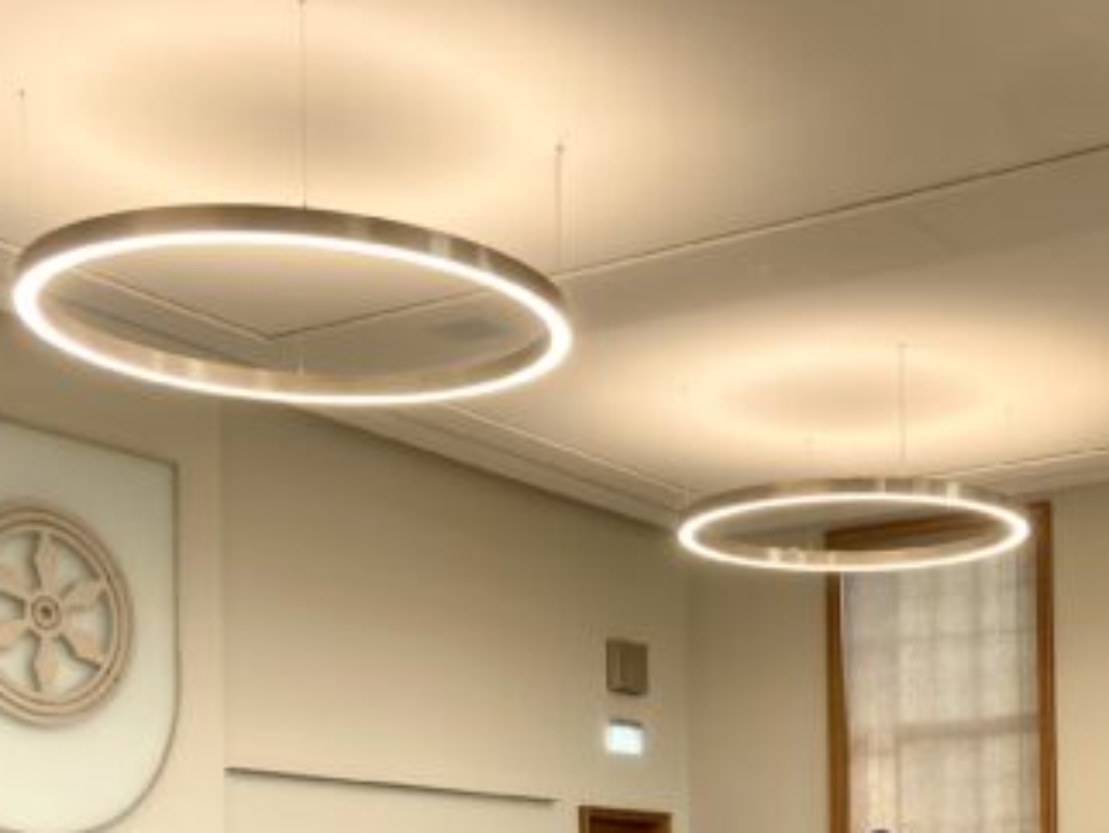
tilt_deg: +1.3
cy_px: 898
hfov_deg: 30.7
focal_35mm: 62
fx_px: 1988
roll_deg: +1.7
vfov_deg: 22.4
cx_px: 830
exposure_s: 1/122
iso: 50
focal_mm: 4.25
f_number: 1.8
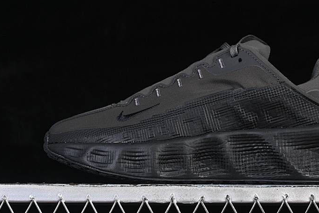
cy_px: 79
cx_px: 210
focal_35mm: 119
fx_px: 1054
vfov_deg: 11.5
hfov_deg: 17.2
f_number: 6.3
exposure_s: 1/60
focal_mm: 50
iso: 160
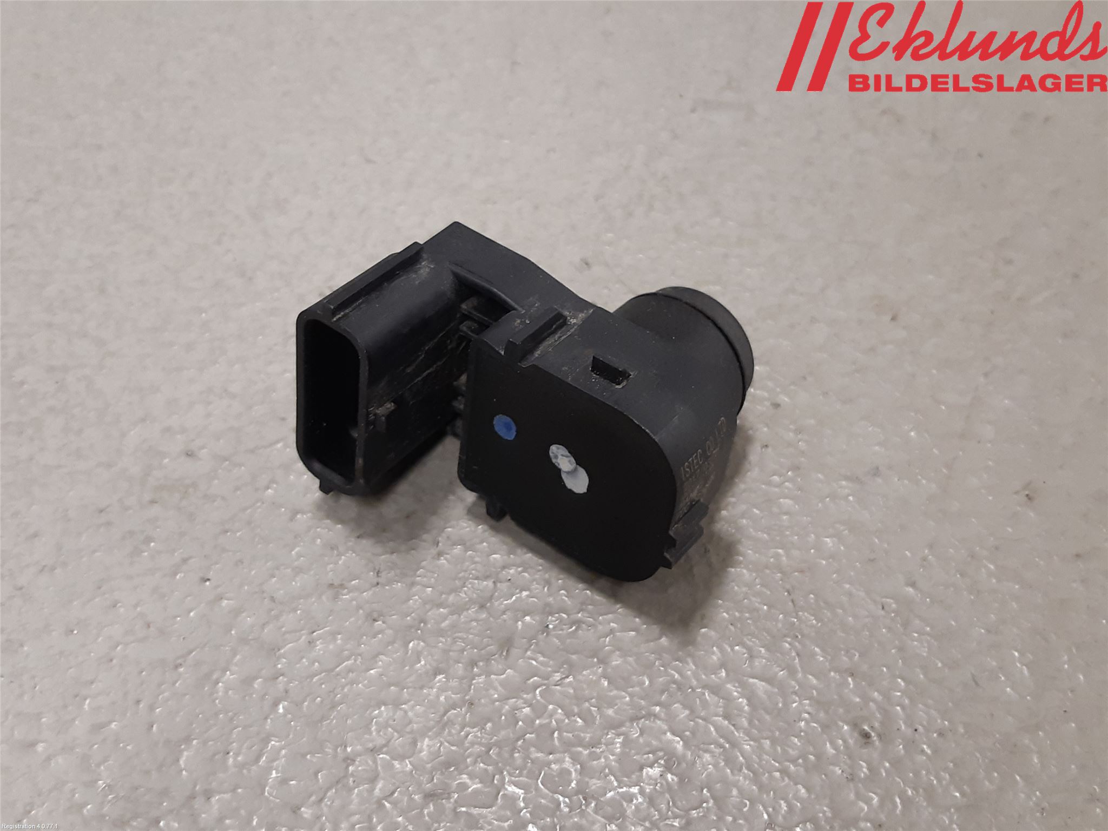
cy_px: 416
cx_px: 554
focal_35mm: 26
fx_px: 832
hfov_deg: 67.3
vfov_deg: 53.1
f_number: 1.7
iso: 125
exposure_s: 1/50
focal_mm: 3.93
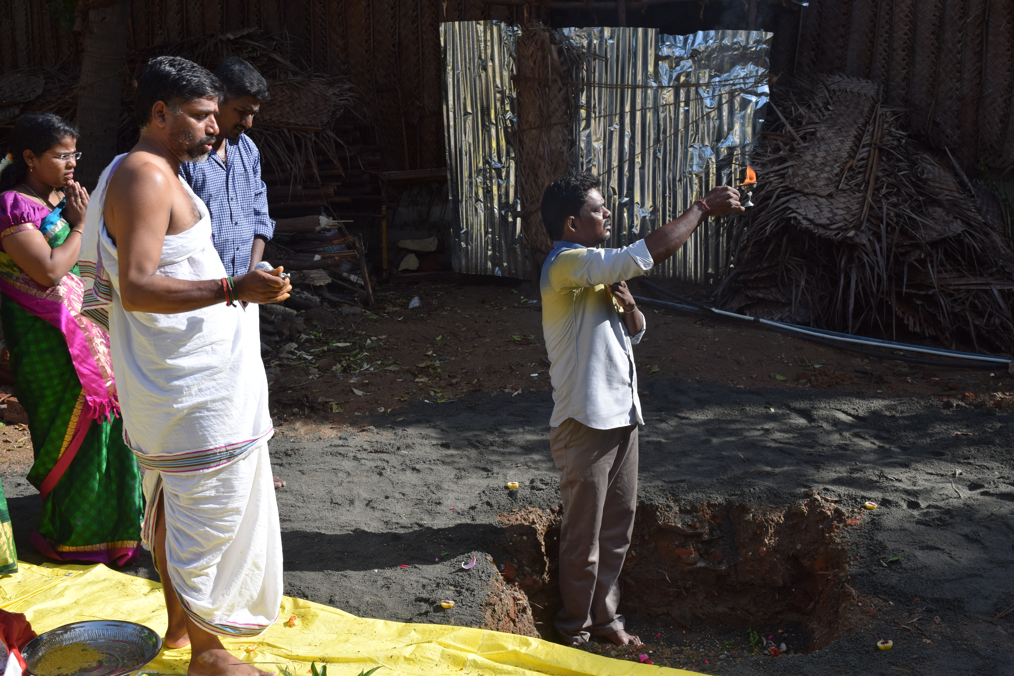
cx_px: 507
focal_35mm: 40
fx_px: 1141
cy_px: 338
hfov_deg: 47.9
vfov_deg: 33.0
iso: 200
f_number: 9
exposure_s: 1/320
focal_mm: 27
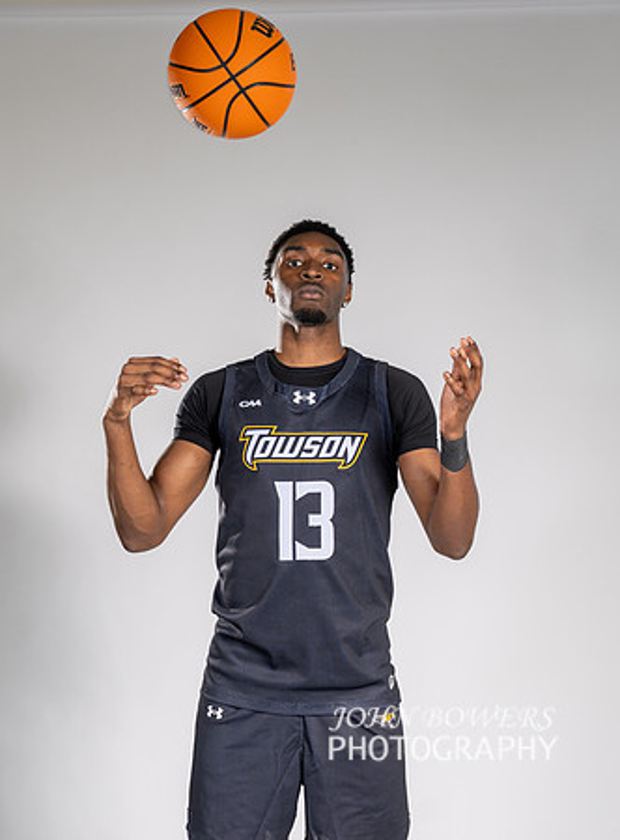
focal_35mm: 63
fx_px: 1517
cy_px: 433
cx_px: 446
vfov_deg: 31.0
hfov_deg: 22.9
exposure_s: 1/200
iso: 80
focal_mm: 39
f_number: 4.5
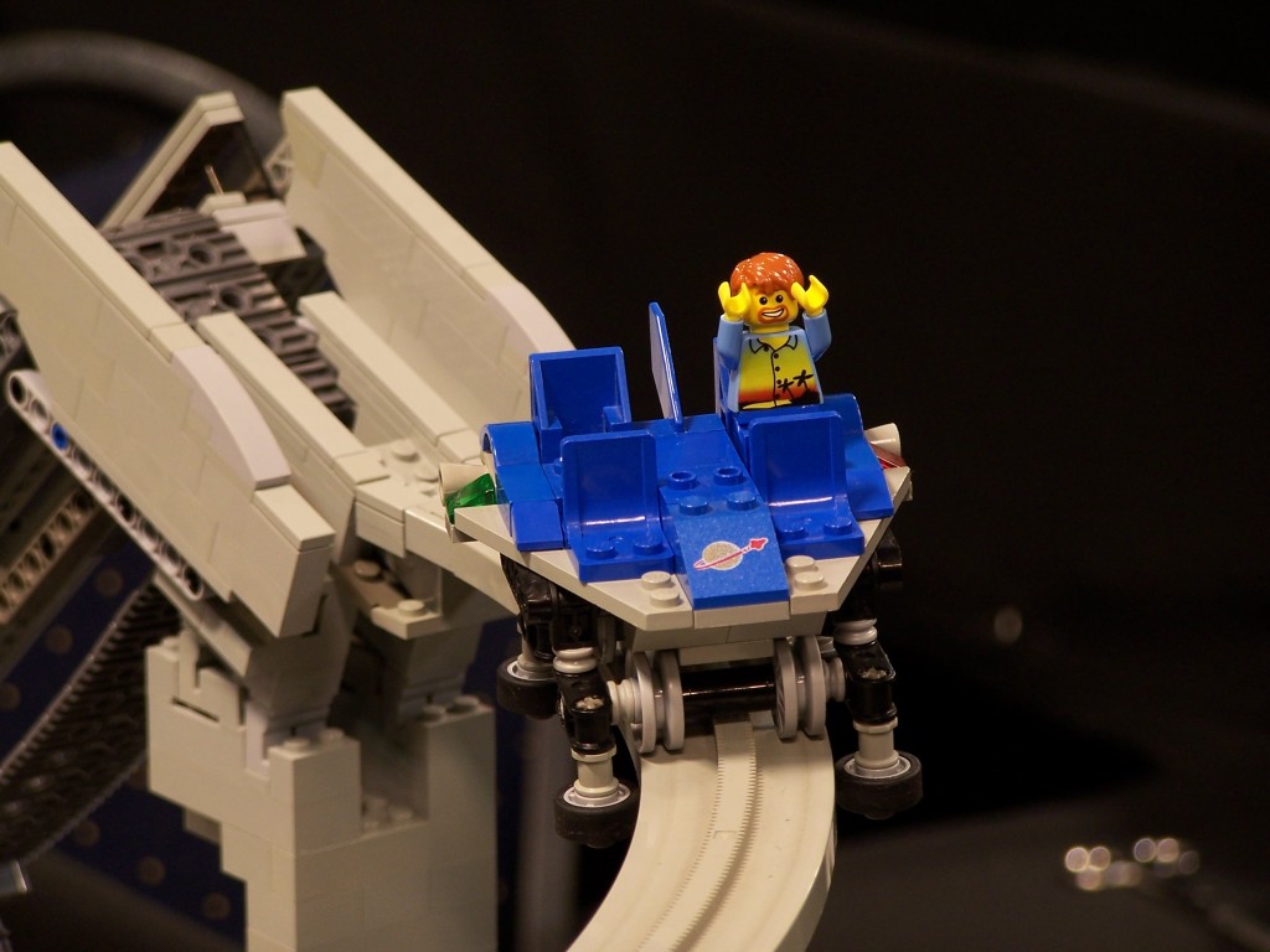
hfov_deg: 11.7
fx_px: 6200
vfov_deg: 8.8
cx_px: 635
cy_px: 476
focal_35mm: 169
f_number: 3.2
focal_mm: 28
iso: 80
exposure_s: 1/2
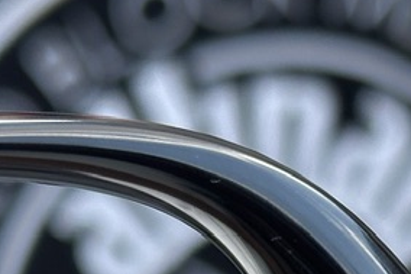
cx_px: 499
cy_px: 583
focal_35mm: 225
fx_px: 2567
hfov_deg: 9.0
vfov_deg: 5.9
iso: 64
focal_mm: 6.86
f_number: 1.78
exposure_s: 1/642
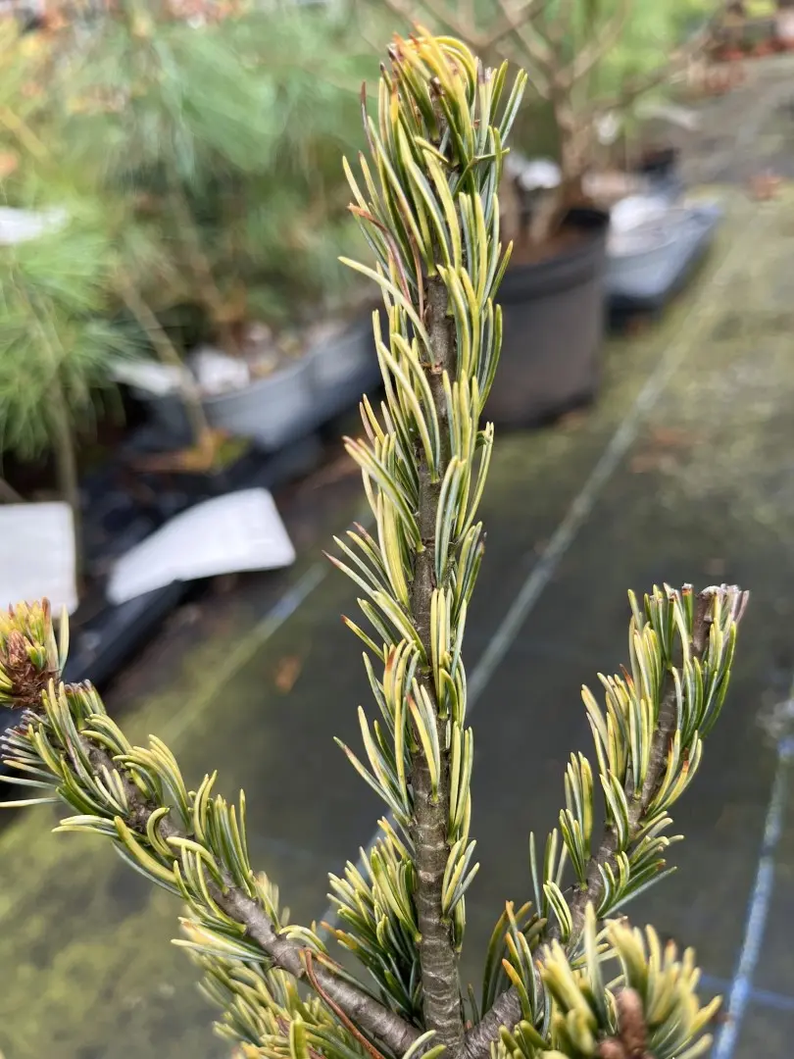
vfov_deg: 67.3
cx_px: 397
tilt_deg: -29.7
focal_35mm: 26
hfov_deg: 53.1
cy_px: 530
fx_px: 795
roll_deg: +11.0
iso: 40
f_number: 1.6
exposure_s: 1/219
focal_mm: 5.1
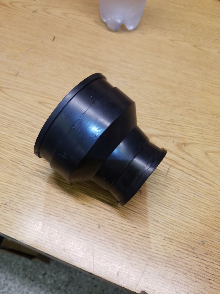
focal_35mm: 26
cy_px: 147
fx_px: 220
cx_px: 110
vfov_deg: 67.3
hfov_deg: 53.1
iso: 100
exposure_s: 1/60
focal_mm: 4.2
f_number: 1.7
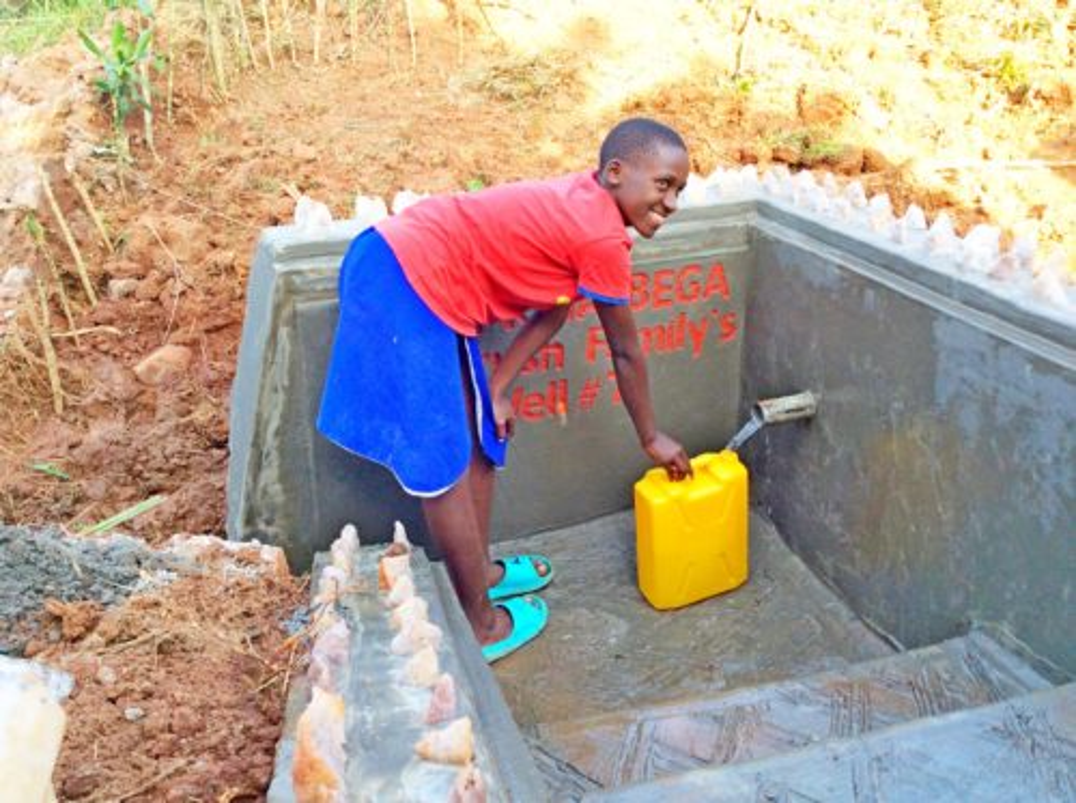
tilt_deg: -23.2
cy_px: 402
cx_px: 538
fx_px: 993
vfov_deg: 44.0
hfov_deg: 56.9
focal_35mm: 32
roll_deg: +1.4
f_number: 2.4
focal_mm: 3.3
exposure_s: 1/101
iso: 32
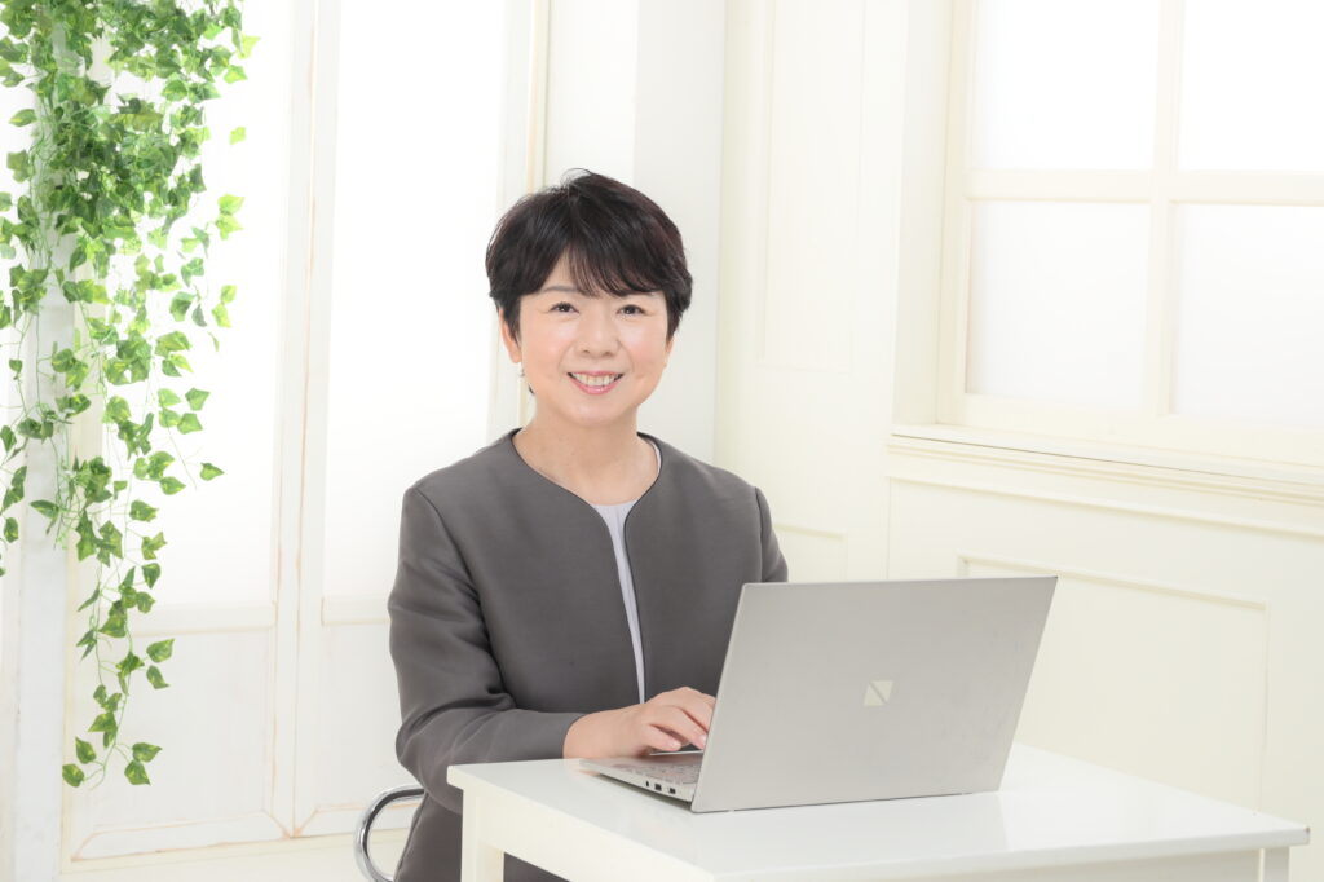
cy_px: 441
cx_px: 662
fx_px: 3088
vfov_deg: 16.3
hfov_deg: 24.2
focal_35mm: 84
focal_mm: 56
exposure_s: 1/160
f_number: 7.1
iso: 200
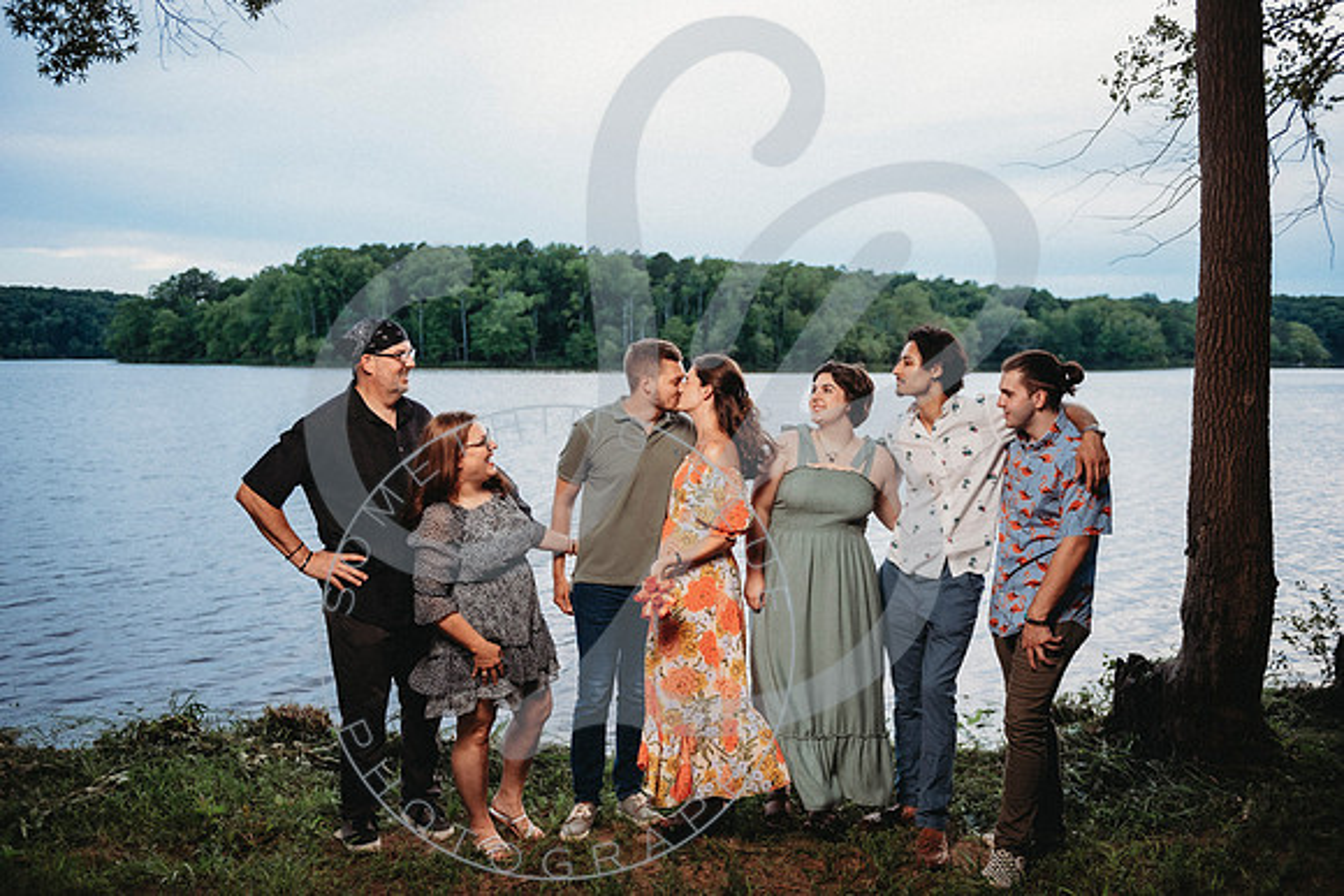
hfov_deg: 59.9
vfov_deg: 42.1
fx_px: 1167
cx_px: 669
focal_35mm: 31
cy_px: 448
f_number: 2.8
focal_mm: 31
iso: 400
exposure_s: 1/200
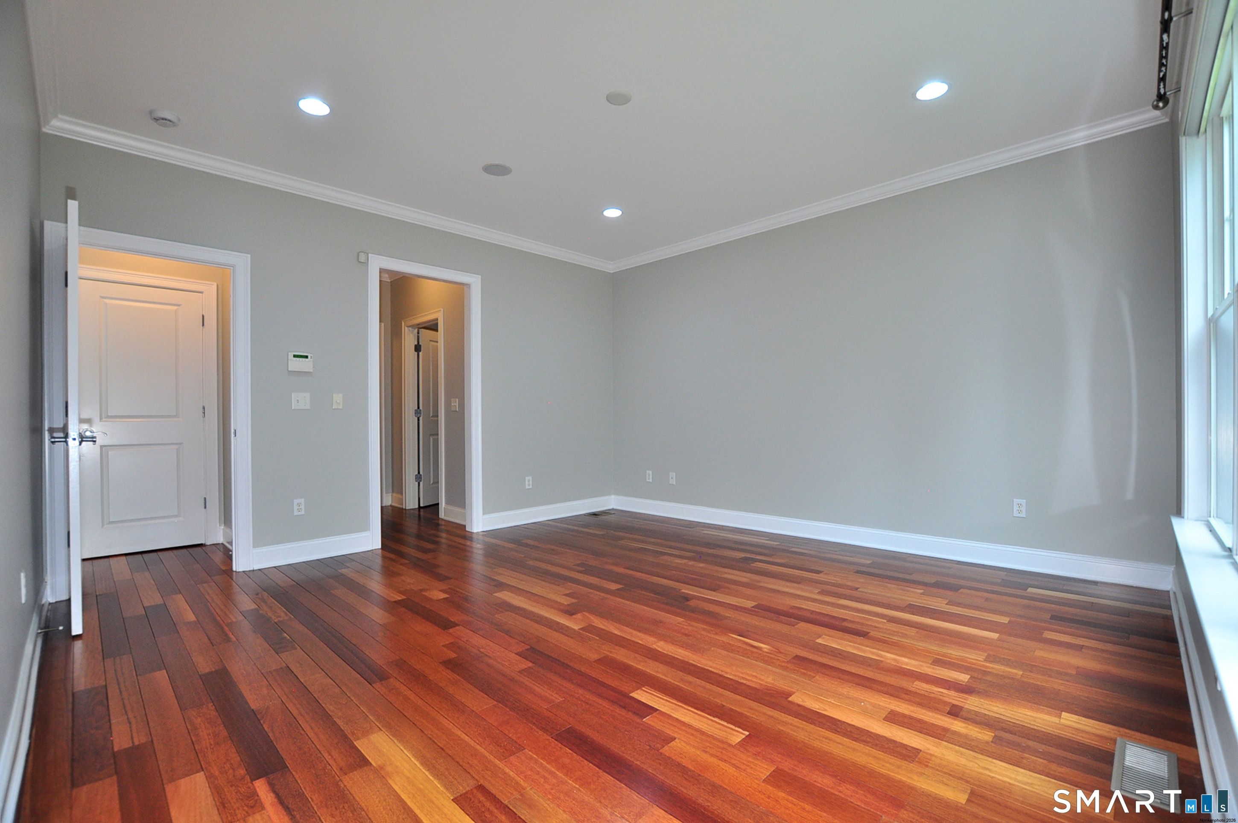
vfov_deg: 77.2
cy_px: 412
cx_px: 619
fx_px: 515
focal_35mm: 15
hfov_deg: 100.5
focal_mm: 10
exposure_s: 1/60
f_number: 4.5
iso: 400
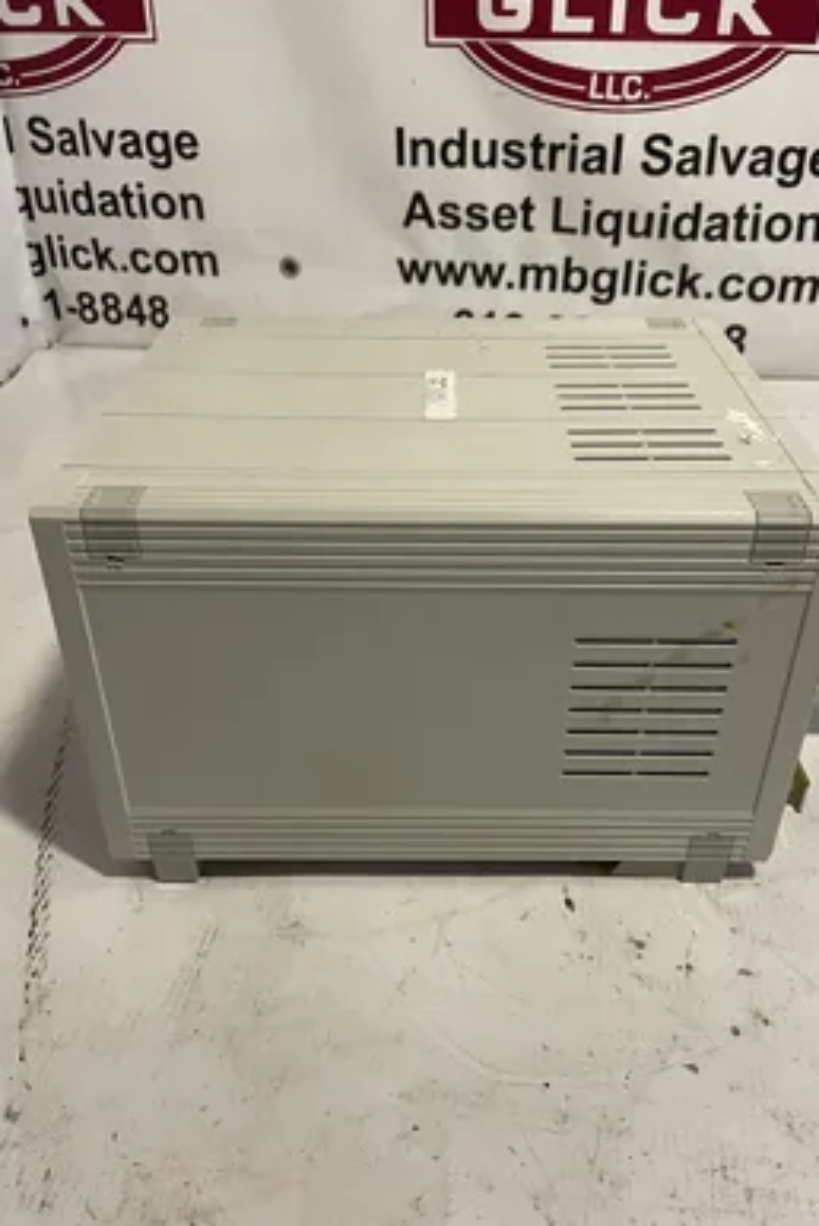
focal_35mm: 28
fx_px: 954
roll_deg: -2.5
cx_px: 438
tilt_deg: -32.9
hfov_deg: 46.4
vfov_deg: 65.4
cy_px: 597
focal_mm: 4.2
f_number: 1.6
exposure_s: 1/60
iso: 200
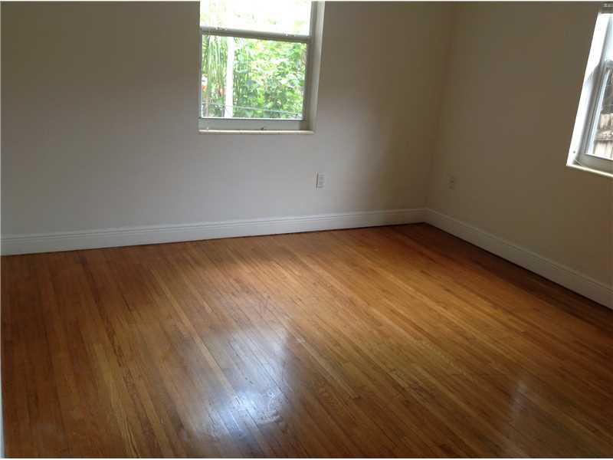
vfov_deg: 40.7
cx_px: 306
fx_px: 620
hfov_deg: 52.6
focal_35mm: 35
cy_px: 230
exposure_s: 1/20
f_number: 2.4
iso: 50
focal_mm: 4.28
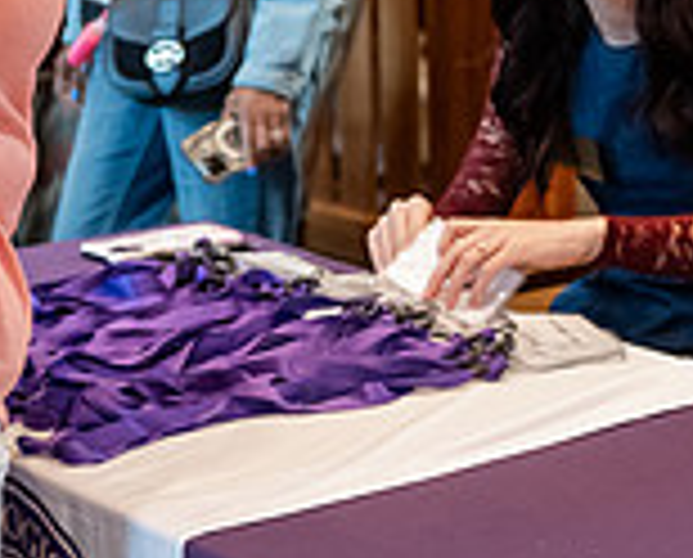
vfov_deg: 11.5
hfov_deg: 14.2
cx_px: 644
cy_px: 115
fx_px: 2755
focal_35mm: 134
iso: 4000
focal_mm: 38
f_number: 2.8
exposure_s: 1/200
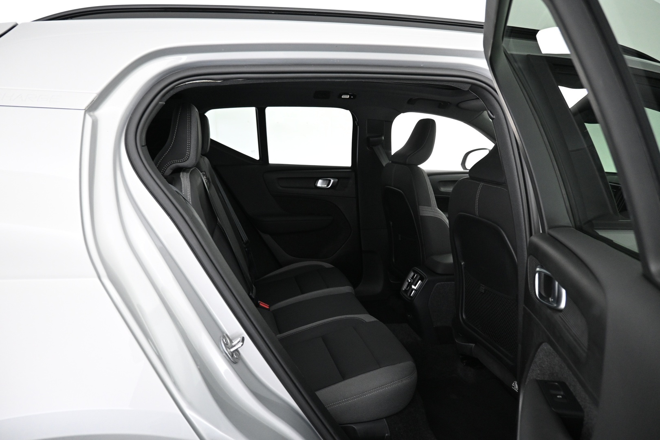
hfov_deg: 73.7
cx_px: 330
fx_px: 440
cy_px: 220
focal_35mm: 24
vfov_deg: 53.1
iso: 1600
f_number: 3.5
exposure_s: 1/20
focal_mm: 16
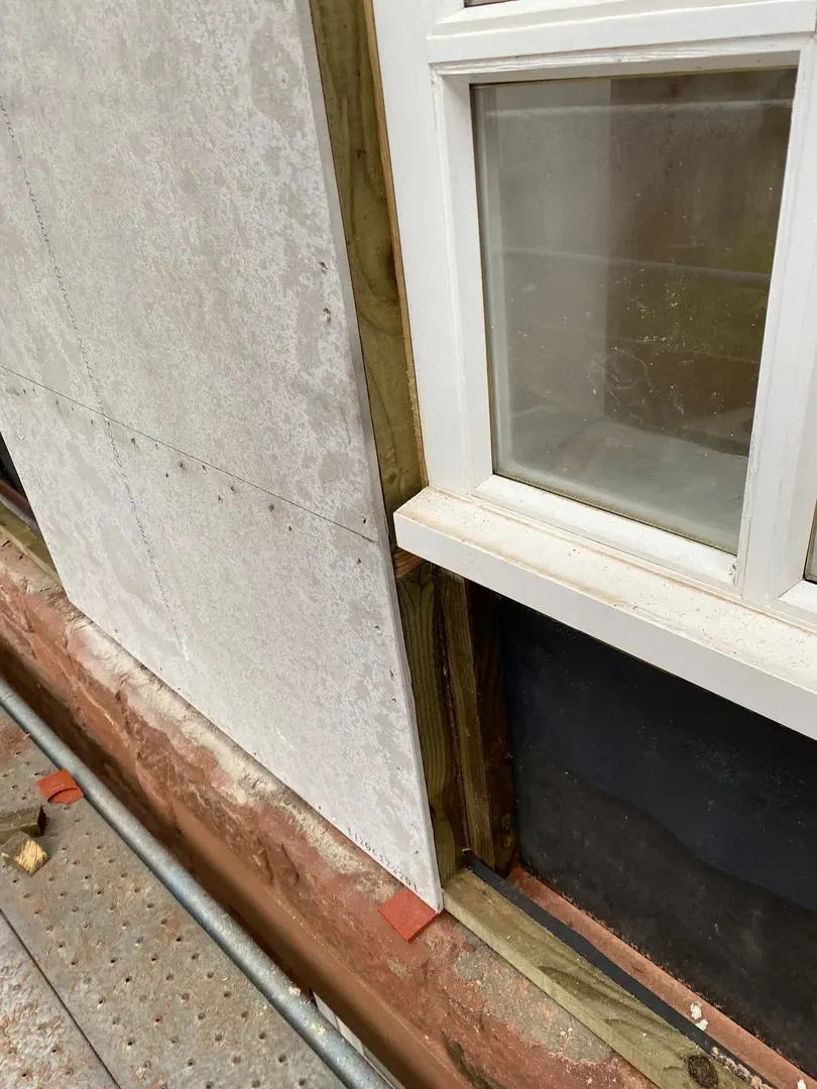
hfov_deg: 53.1
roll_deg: +9.1
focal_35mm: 26
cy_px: 544
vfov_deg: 67.3
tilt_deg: -33.7
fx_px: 818
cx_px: 408
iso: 80
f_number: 1.8
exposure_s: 1/122
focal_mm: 4.25
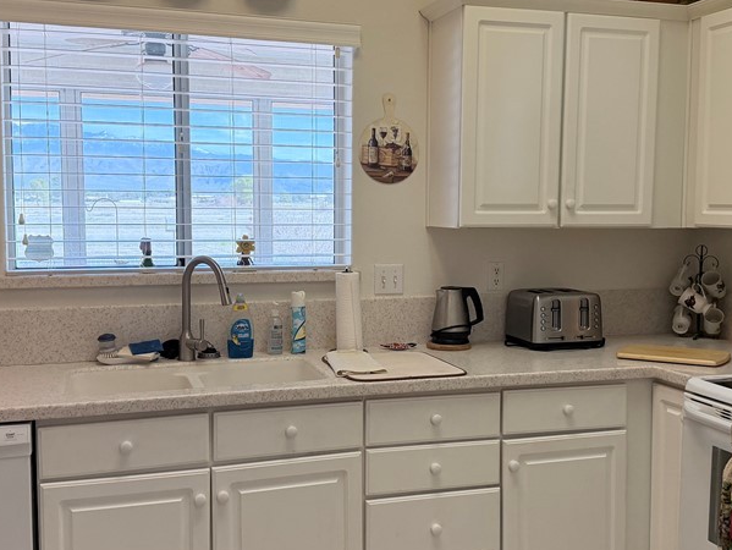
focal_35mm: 41
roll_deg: -0.8
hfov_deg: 45.7
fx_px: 868
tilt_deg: -4.5
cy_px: 274
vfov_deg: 35.2
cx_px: 374
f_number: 1.78
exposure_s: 1/192
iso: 200
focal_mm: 6.76
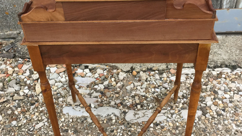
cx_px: 115
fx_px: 289
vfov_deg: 26.5
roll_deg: +3.1
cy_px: 69
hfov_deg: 45.5
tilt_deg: -38.0
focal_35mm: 45
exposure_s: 1/33
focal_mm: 4.15
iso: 32
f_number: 2.2
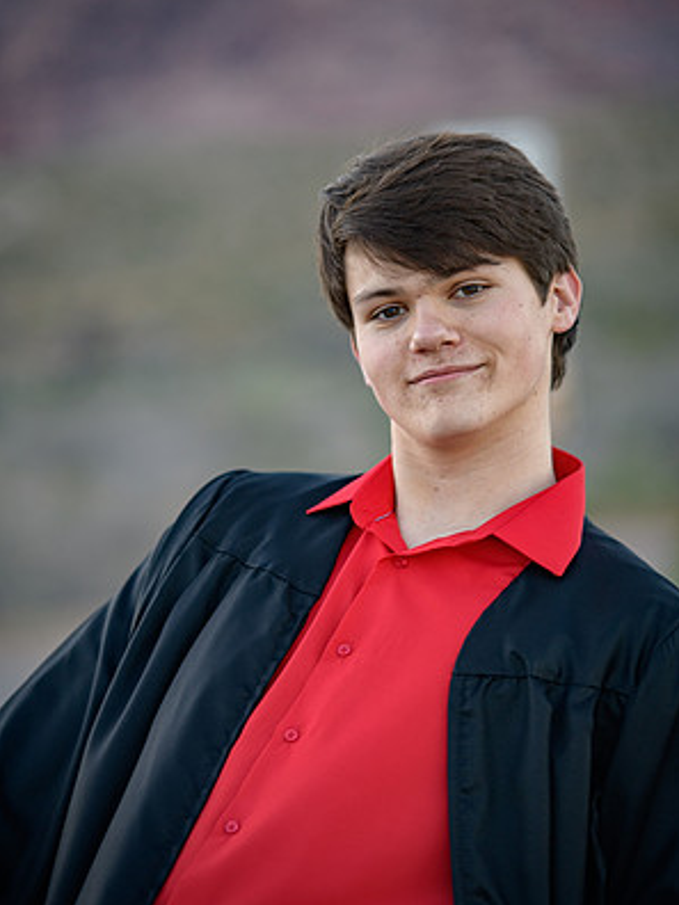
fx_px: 3714
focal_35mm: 142
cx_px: 341
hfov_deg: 10.4
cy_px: 432
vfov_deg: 13.9
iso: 250
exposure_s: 1/640
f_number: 2.8
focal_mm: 130
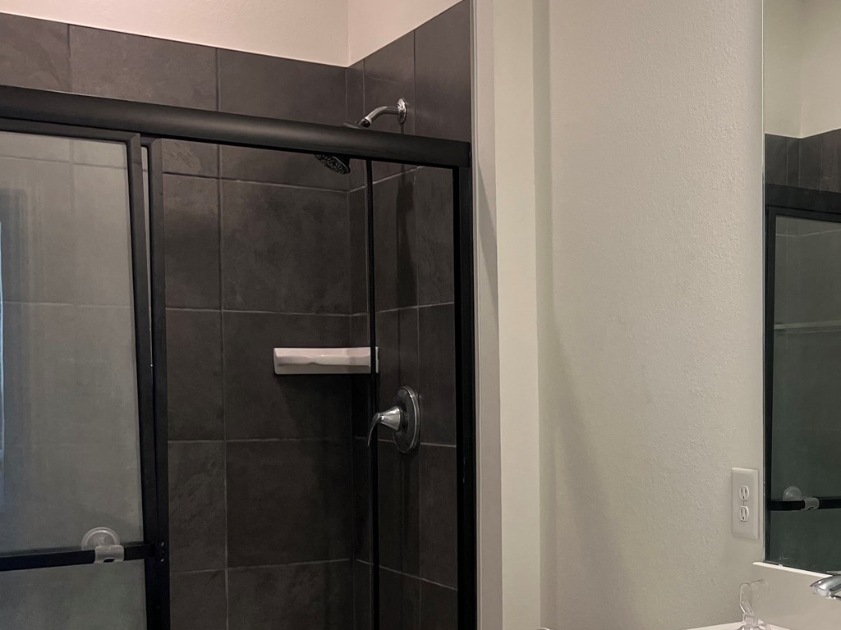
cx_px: 769
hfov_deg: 34.6
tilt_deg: -2.3
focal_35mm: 52
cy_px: 427
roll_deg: +0.5
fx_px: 1263
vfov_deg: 27.8
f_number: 1.5
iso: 64
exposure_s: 1/120
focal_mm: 5.7
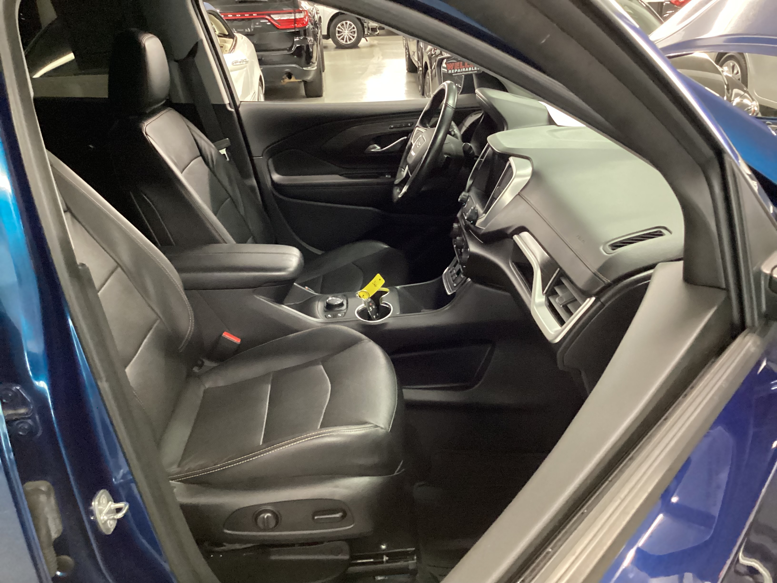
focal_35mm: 31
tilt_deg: -25.6
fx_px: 696
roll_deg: +2.7
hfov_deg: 58.4
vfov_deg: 45.4
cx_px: 388
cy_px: 292
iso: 800
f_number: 2.4
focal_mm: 3.3
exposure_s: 1/24
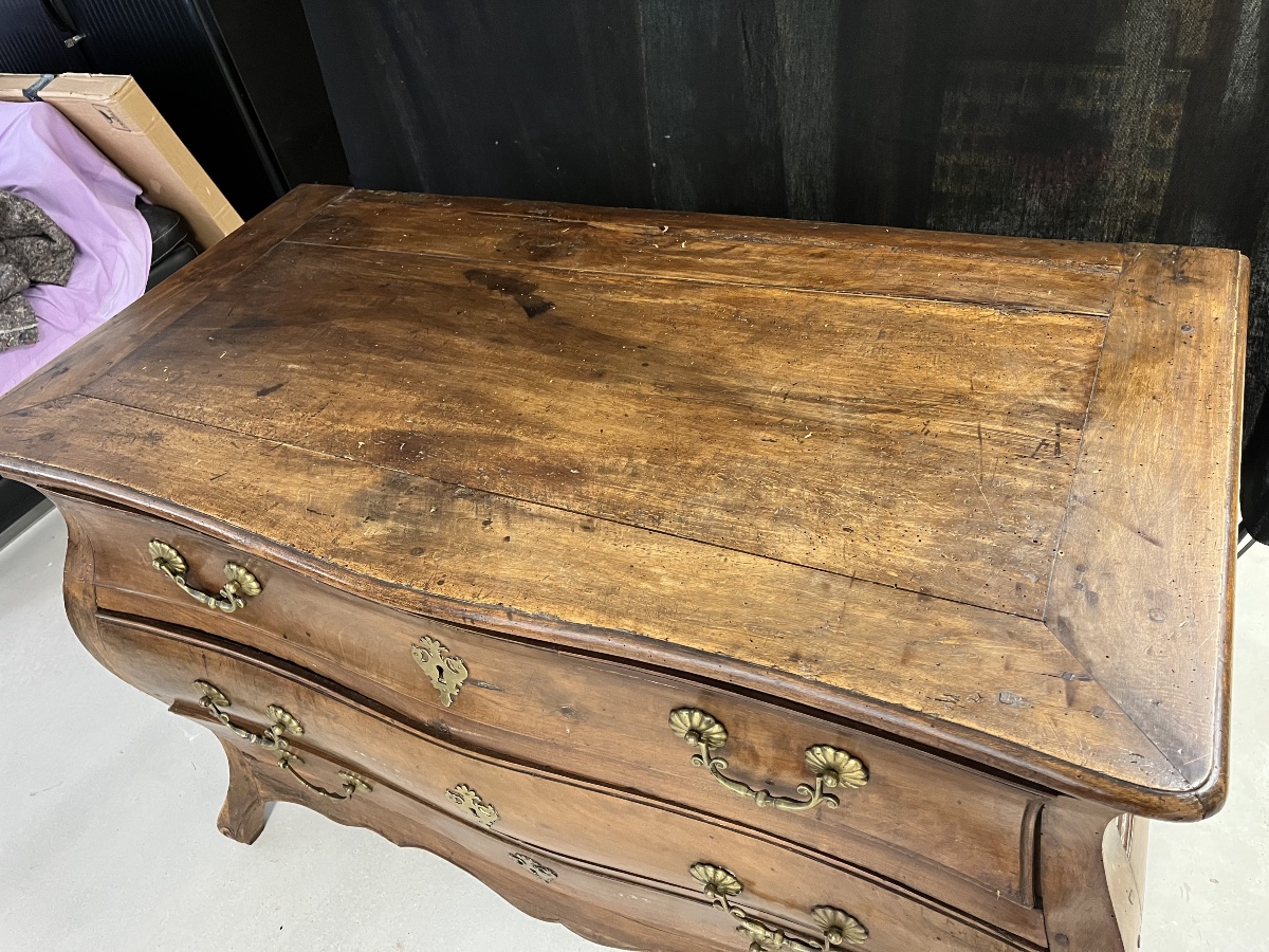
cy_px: 476
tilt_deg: -40.9
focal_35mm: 26
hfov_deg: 67.3
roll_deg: +13.3
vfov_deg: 53.1
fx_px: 953
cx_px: 634
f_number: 1.6
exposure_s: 1/50
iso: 320
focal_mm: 5.1
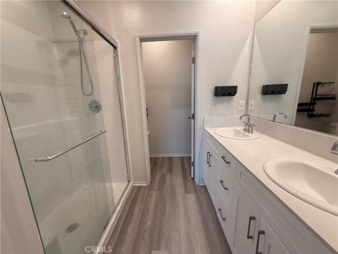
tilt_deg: -11.3
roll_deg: +1.8
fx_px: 137
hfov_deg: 102.1
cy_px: 127
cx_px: 169
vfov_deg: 85.7
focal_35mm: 14
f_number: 2.2
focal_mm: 2.22
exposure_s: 1/120
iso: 200
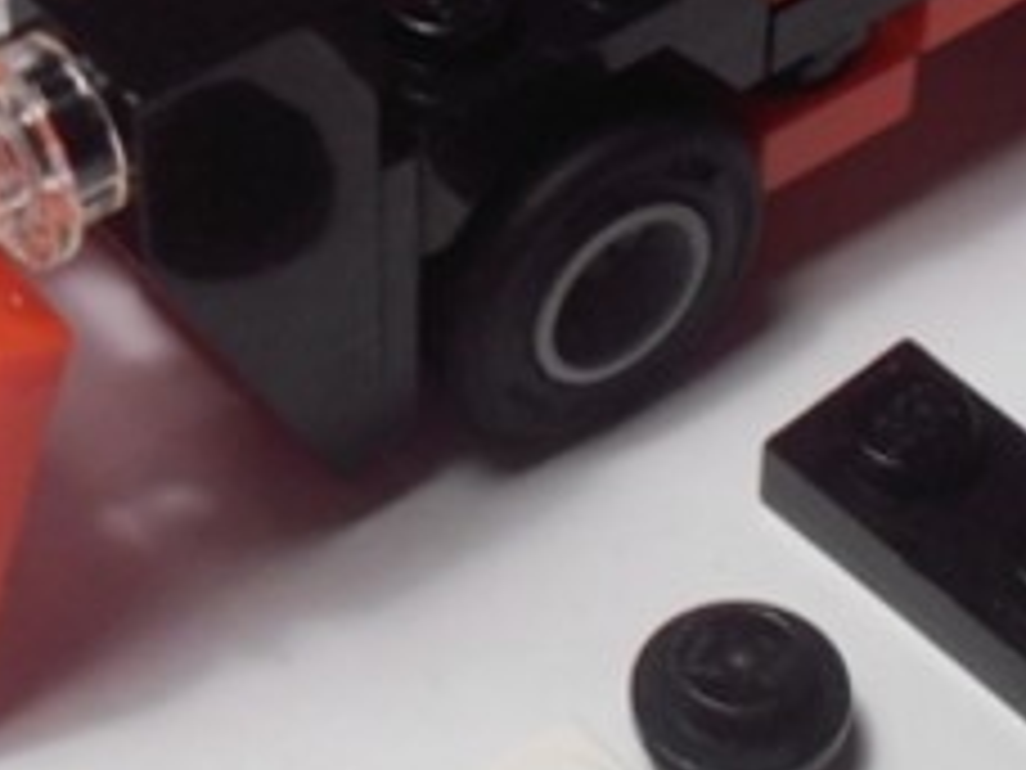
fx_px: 4327
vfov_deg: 10.1
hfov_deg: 13.5
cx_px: 608
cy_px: 70
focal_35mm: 146
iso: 80
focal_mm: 6.61
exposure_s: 1/50
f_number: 3.9
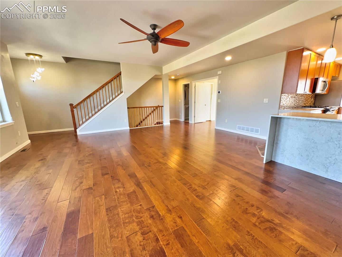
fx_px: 138
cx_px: 171
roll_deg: +1.1
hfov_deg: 102.1
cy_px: 128
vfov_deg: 85.7
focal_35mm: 14
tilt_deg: -11.6
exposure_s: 1/60
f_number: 2.2
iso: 200
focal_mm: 2.2
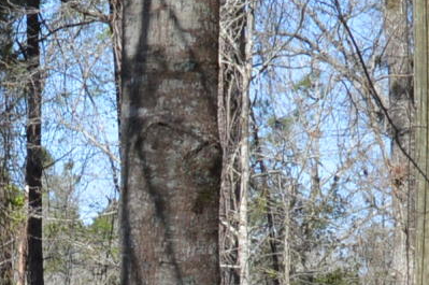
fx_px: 3225
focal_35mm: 271
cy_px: 465
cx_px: -218
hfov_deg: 7.5
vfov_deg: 5.0
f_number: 7.1
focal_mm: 24
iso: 100
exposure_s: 1/200
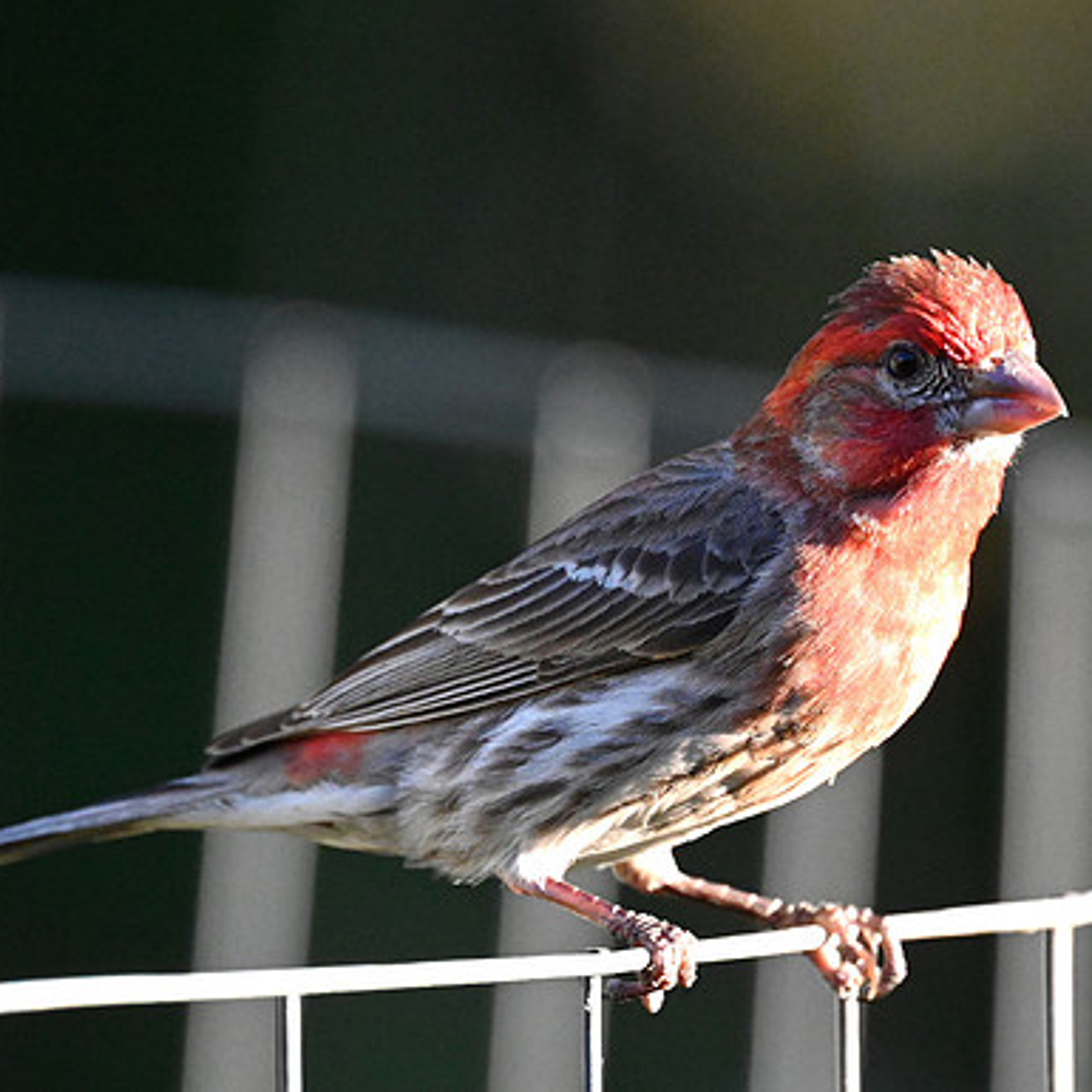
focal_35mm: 769
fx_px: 27446
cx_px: 604
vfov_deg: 2.3
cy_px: 546
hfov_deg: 2.3
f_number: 6.3
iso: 6400
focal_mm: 600
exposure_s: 1/2000
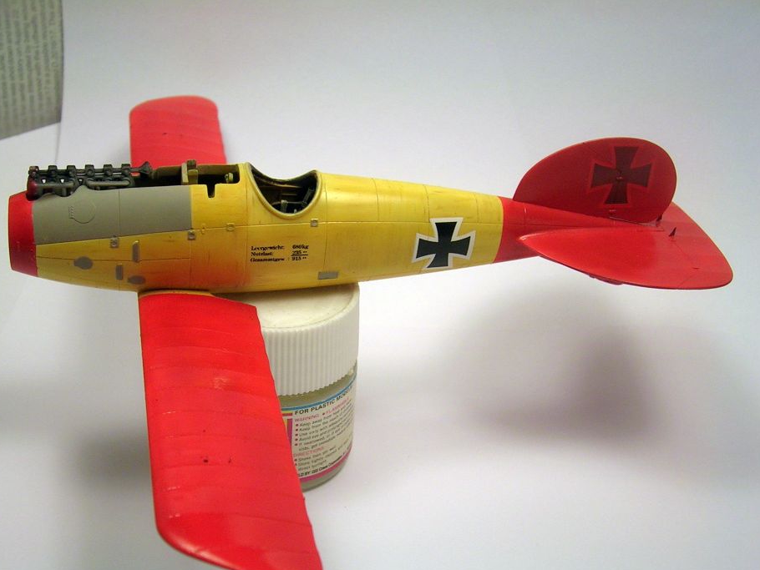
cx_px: 349
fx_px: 1186
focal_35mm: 54
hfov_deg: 35.5
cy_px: 320
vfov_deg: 27.0
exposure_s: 1/192
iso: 50
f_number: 3.1
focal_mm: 7.3
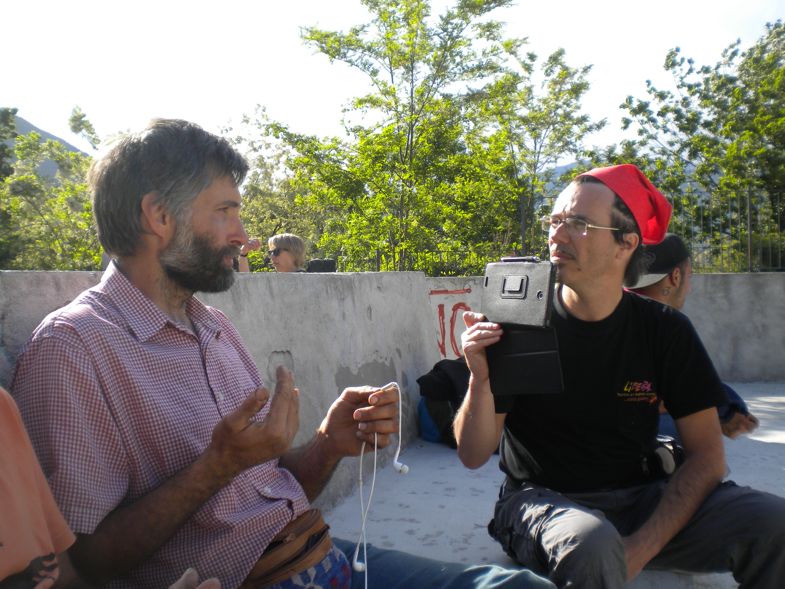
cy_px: 294
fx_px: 794
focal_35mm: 35
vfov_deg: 40.7
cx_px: 392
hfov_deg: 52.6
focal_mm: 6.3
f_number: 4.6
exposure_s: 1/258
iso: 80
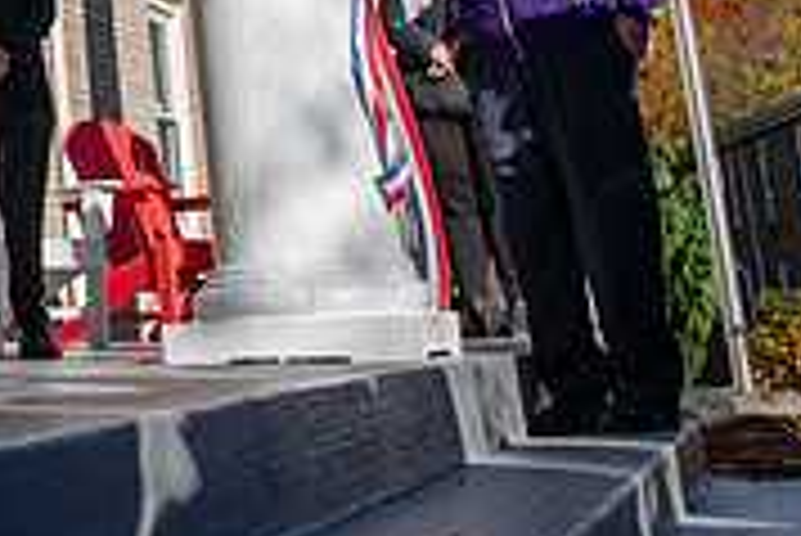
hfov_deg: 23.8
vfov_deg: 16.4
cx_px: -144
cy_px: -191
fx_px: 1737
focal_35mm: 78
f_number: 4
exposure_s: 1/800
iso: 80
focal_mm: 24
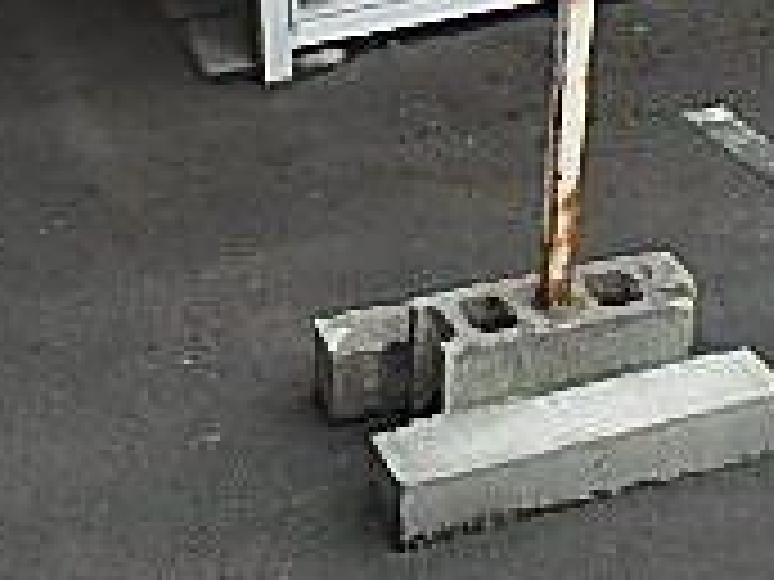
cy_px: -342
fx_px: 1744
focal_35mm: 78
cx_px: 436
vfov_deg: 16.8
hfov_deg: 25.0
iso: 125
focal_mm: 3.7
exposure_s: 1/250
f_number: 3.5
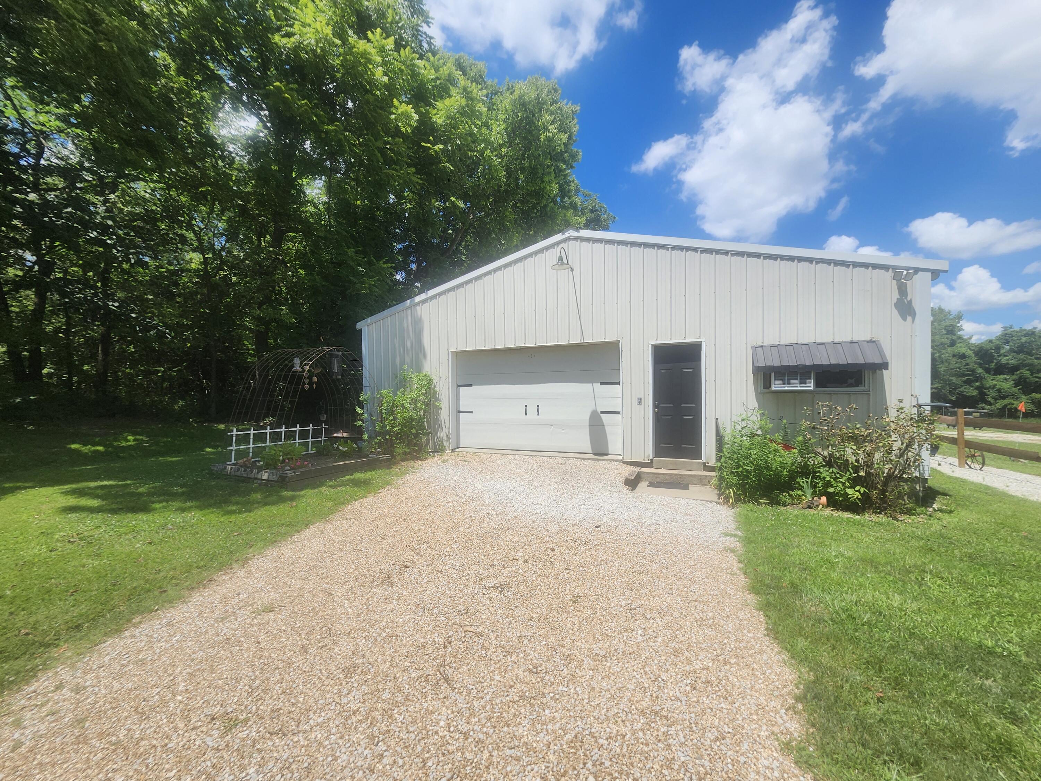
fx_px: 391
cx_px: 520
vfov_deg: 89.9
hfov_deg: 106.2
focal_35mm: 13
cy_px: 390
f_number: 2.2
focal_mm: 1.74
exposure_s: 1/1580
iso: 40
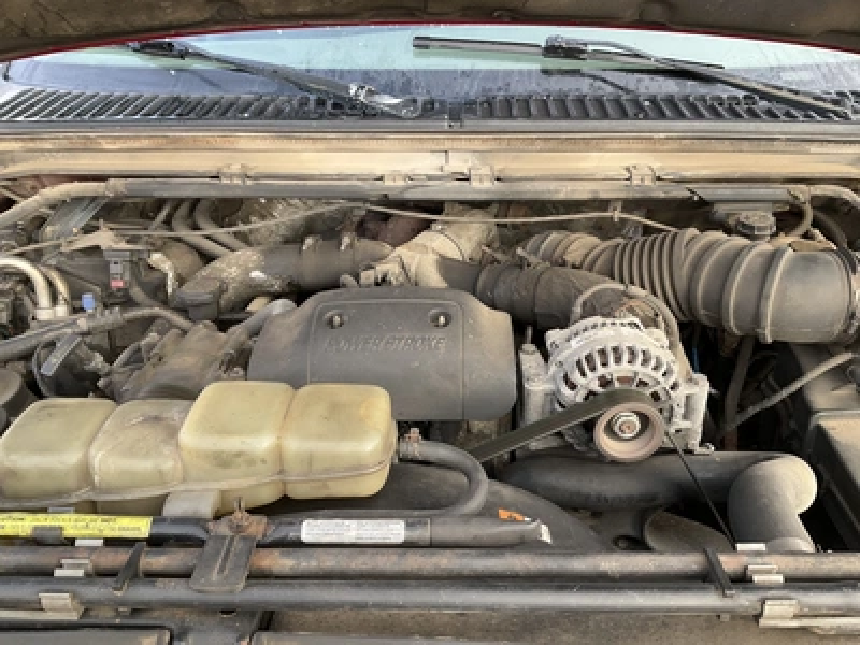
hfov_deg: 61.7
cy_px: 322
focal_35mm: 29
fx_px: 720
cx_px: 430
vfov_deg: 48.2
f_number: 1.8
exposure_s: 1/122
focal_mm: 3
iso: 32
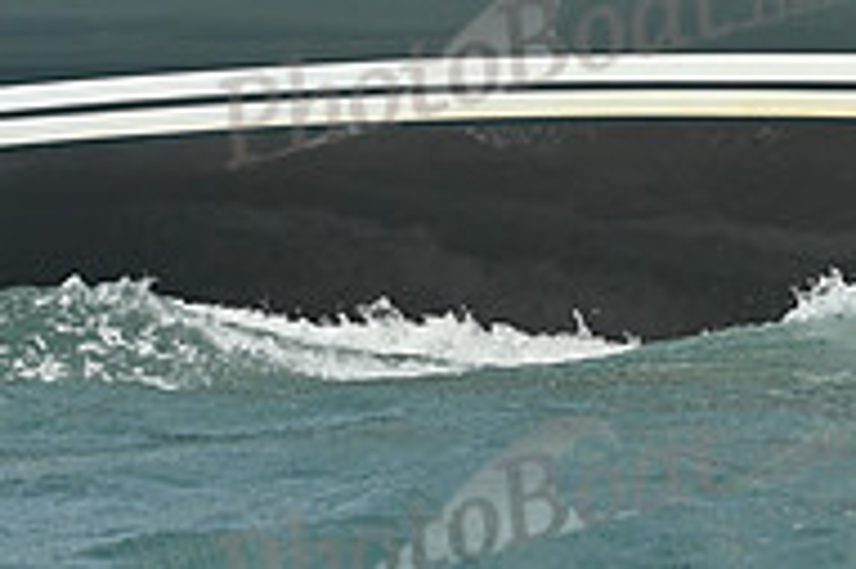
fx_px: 5060
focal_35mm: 213
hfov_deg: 9.5
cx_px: 1085
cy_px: -244
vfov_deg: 6.4
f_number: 8
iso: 320
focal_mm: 70
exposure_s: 1/1250
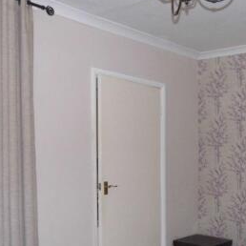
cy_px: 169
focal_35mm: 50
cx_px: 182
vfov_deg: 33.6
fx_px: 402
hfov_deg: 33.4
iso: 200
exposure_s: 1/60
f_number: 3
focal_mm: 4.5
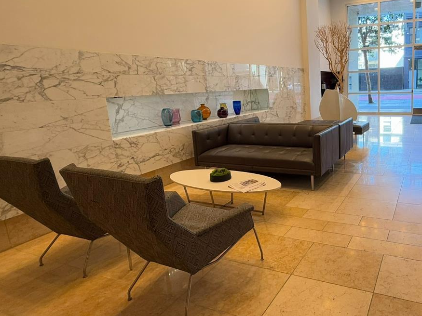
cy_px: 135
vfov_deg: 56.6
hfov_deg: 66.7
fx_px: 293
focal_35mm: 24
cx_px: 321
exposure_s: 1/40
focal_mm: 2.22
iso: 64
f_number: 2.2
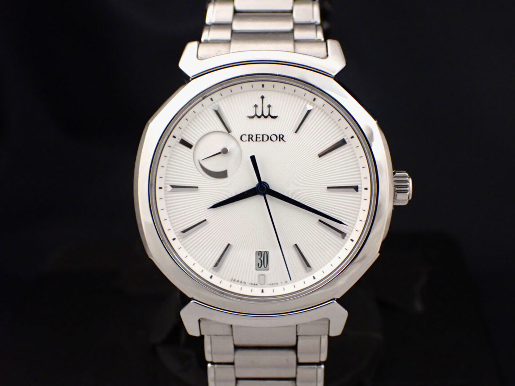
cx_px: 263
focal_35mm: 49
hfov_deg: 38.9
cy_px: 190
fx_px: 729
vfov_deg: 29.7
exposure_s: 1/160
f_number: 3.1
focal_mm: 8.4
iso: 800
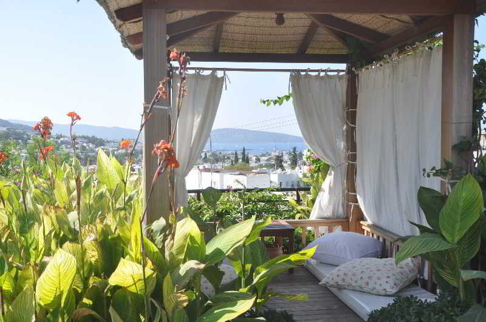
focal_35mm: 38
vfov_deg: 35.4
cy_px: 161
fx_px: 506
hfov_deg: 51.3
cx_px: 243
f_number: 9
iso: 200
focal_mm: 25
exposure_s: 1/320
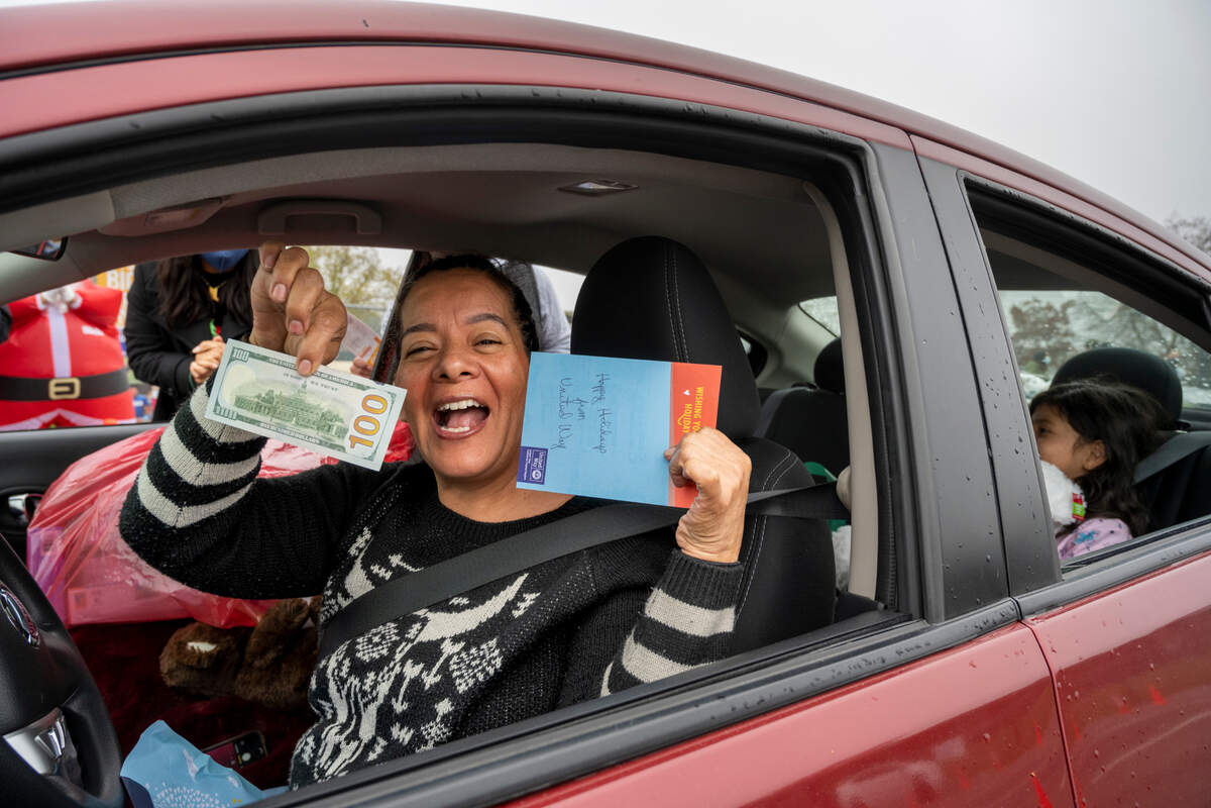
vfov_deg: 53.1
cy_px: 404
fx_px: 807
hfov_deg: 73.7
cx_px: 606
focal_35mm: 24
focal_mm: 24
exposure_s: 1/320
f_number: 5.6
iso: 500
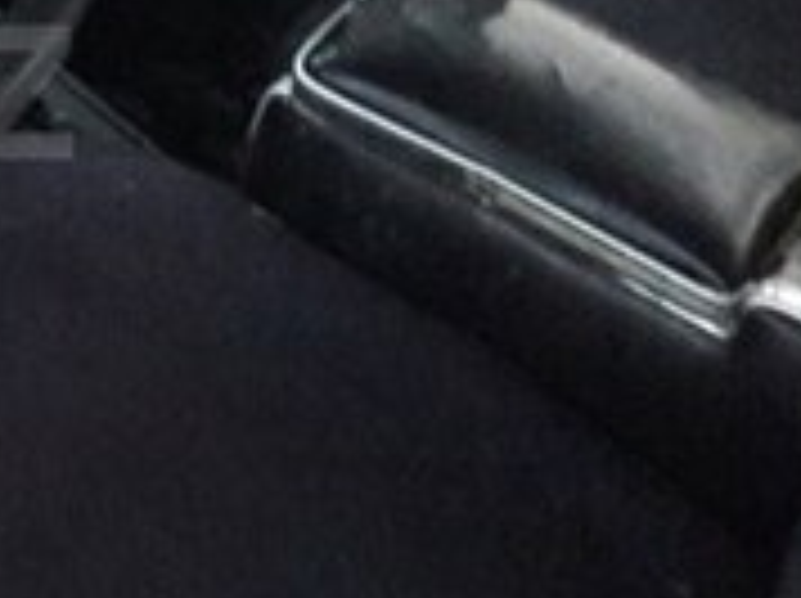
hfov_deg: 17.2
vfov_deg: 14.1
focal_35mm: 104
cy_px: 92
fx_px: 2403
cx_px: -387
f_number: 1.9
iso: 800
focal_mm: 3.7
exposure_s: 1/17
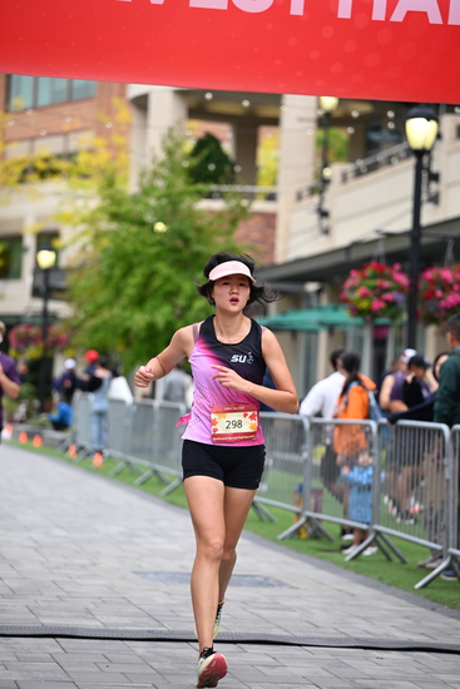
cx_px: 230
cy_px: 344
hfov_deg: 12.5
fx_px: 2107
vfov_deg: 18.6
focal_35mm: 110
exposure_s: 1/2000
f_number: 2.8
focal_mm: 110
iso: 640
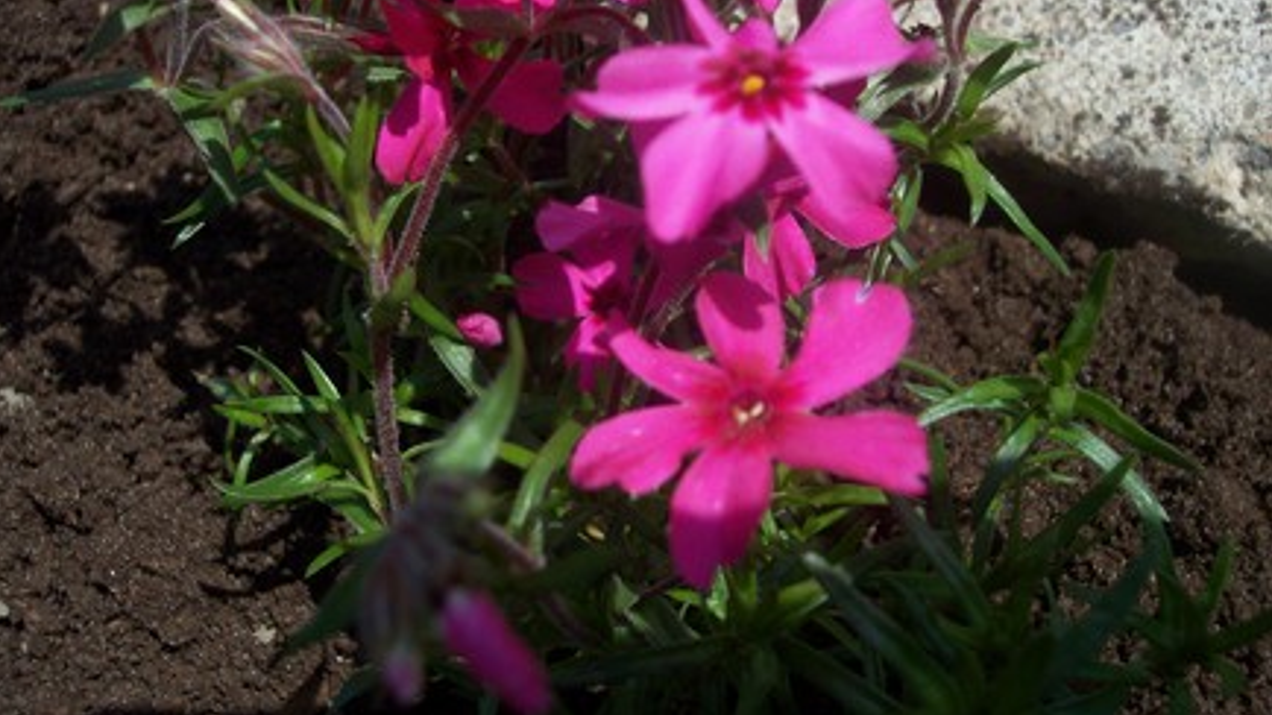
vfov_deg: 28.2
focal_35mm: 42
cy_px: 243
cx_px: 633
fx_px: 1416
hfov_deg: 48.4
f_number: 4.8
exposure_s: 1/1000
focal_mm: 8
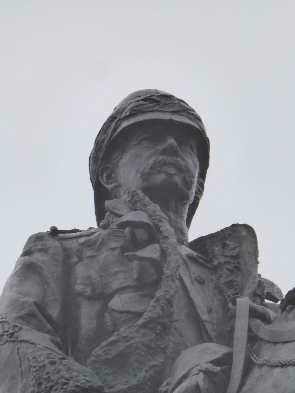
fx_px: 4704
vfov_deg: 4.8
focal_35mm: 414
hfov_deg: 3.6
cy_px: 196
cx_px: 148
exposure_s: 1/125
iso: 250
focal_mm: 66.8
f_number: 6
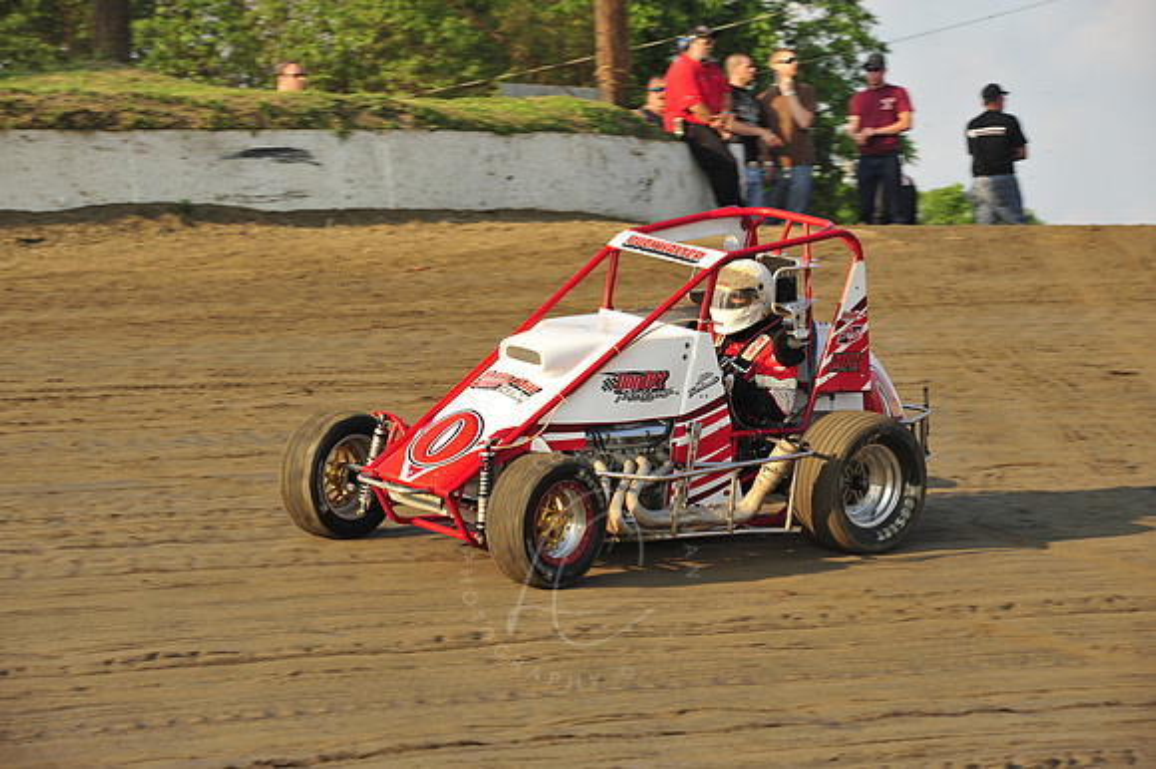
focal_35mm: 155
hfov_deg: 13.3
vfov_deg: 8.8
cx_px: 578
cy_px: 384
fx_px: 4974
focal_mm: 155
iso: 400
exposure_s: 1/320
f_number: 10
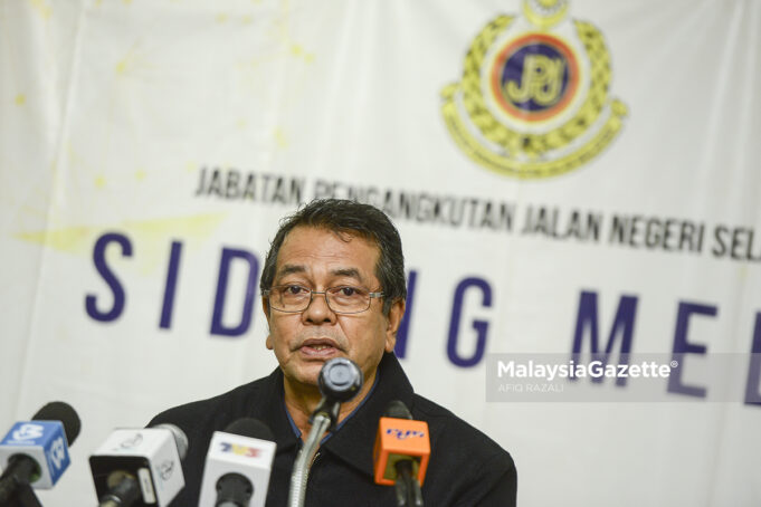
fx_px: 3910
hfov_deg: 11.1
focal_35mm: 185
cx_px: 380
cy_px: 254
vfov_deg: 7.4
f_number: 3.5
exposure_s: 1/125
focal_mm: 185
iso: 1000
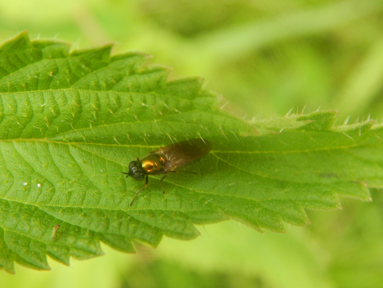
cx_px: 192
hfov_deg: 23.0
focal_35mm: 85
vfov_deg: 17.4
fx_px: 941
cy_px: 144
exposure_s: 1/80
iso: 400
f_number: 4.3
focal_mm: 15.3
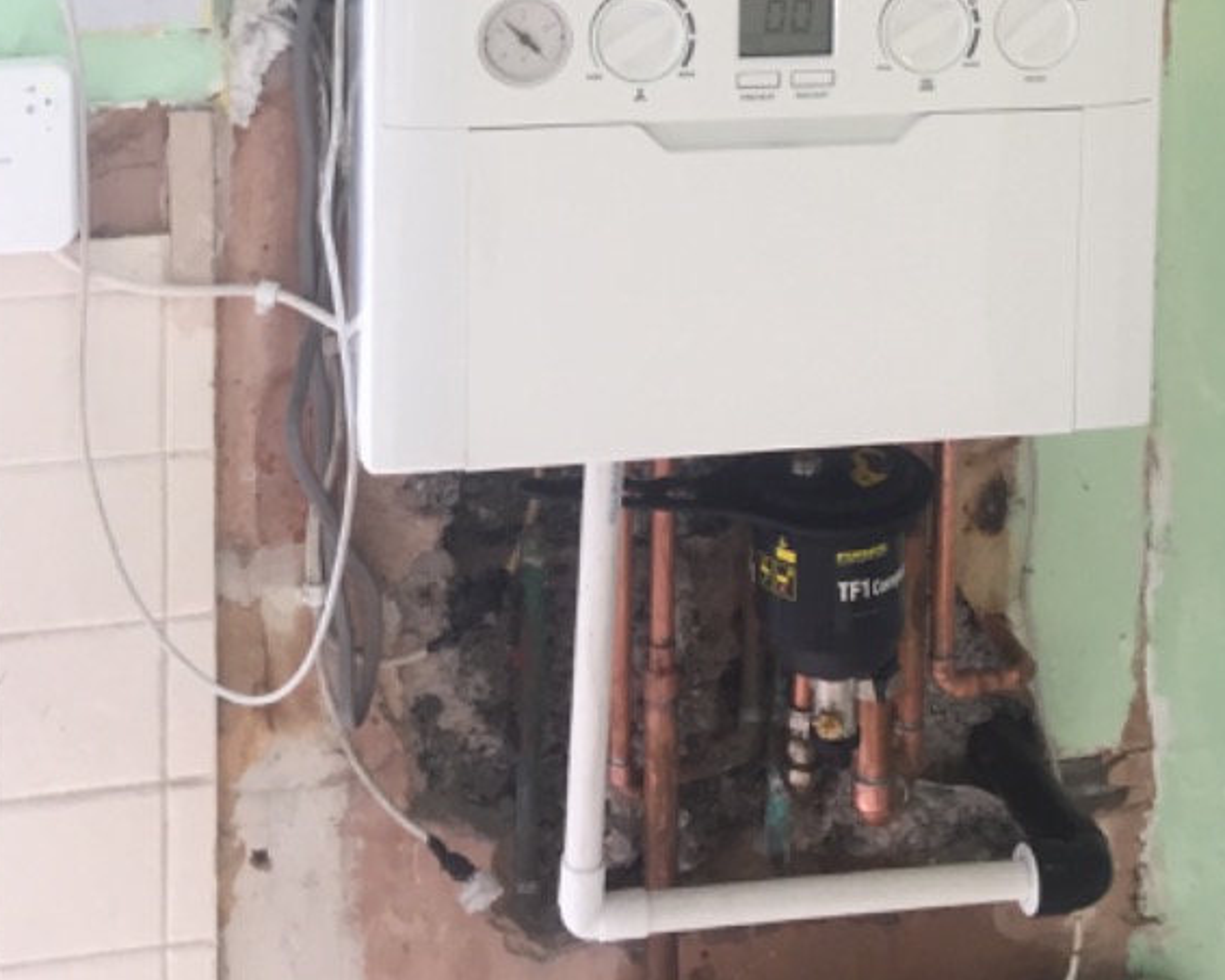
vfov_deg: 23.1
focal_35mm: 60
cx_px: 736
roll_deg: -0.7
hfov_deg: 31.4
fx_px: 2176
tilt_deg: -4.8
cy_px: -229
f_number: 2.2
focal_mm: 4.15
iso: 32
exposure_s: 1/33
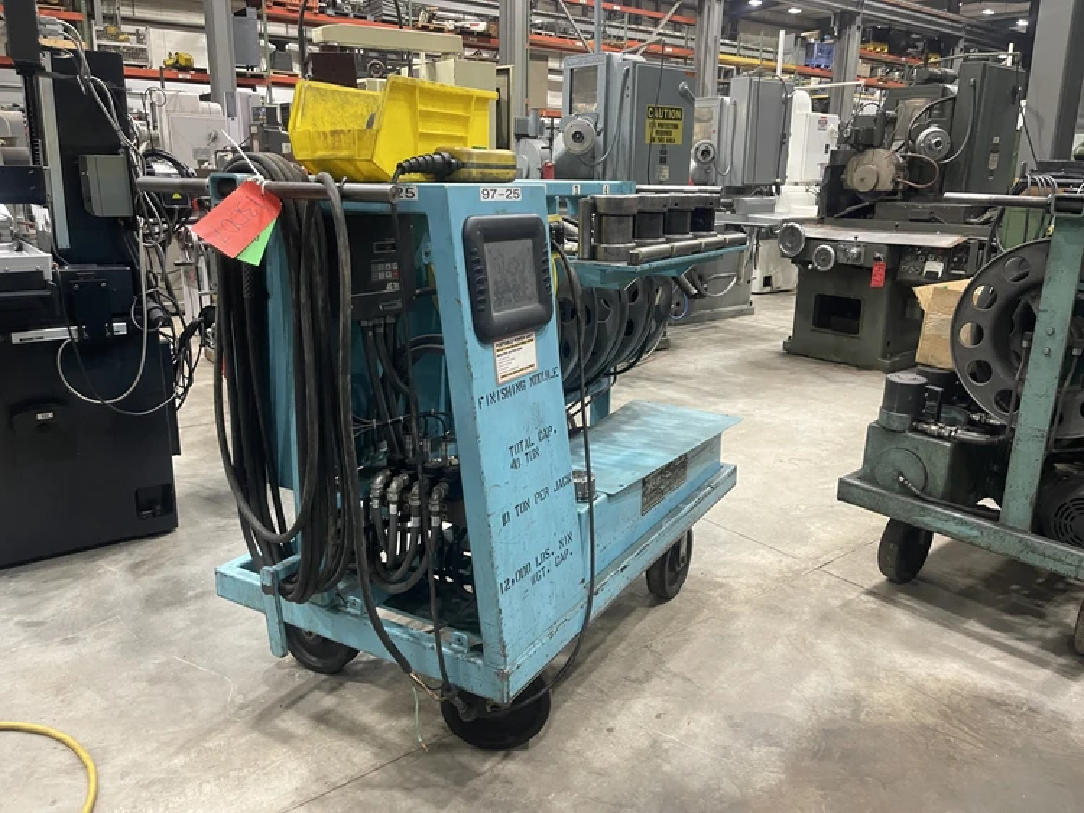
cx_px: 542
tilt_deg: -14.8
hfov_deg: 69.4
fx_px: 783
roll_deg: -0.5
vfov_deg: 54.9
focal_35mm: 25
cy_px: 406
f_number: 1.6
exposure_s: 1/60
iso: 500
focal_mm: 5.1
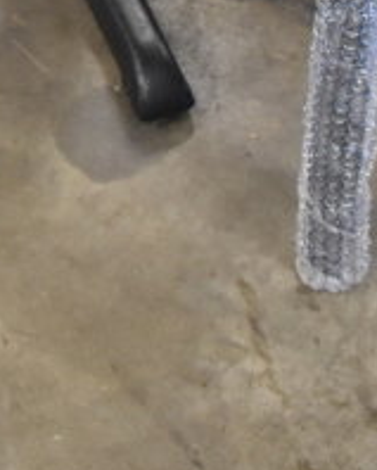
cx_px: -133
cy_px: -483
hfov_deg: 11.5
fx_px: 1809
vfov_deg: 12.8
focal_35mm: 130
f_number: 3.5
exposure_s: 1/30
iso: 1800
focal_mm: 20
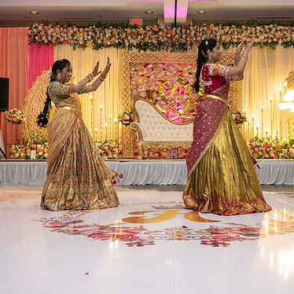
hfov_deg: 38.2
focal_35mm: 44
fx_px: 423
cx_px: 171
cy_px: 145
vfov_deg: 38.3
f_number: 4
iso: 1250
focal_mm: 32.5
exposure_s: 1/160
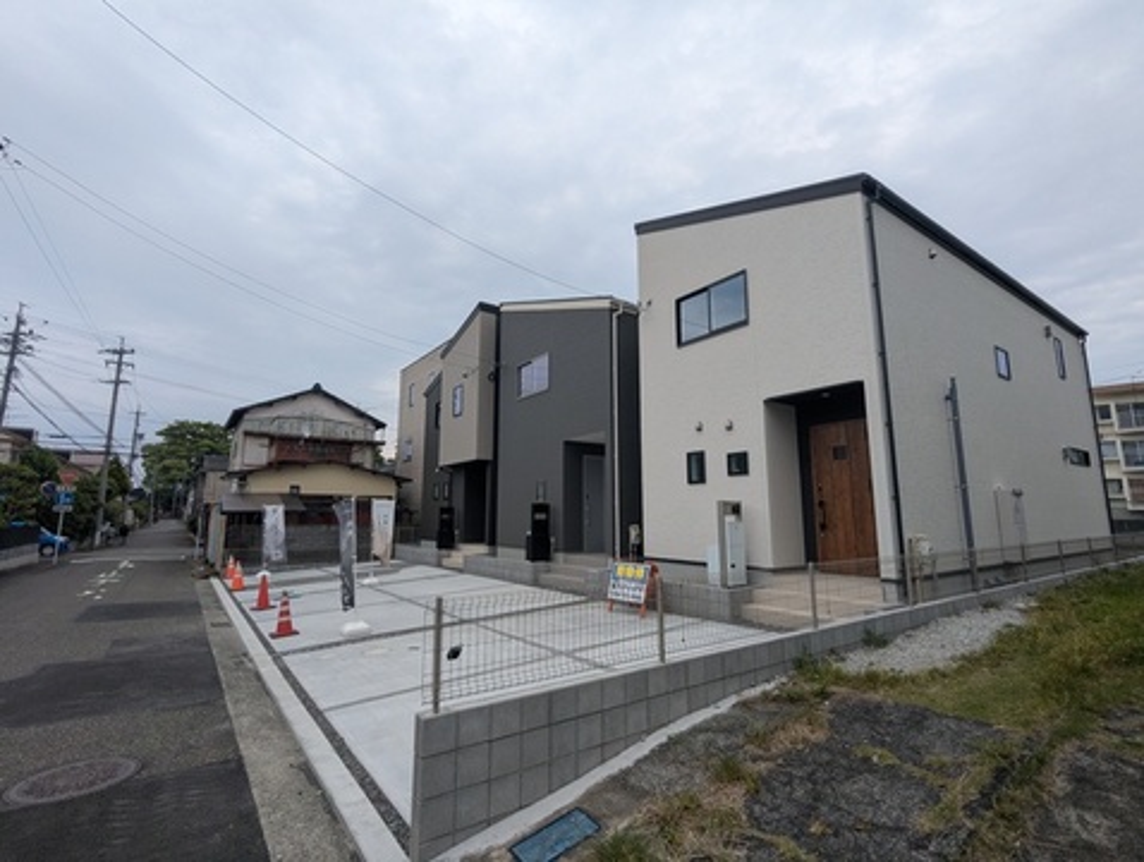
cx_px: 572
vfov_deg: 78.3
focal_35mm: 16
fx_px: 530
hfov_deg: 94.4
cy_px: 431
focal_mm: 2.35
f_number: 2.2
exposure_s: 1/715
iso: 49
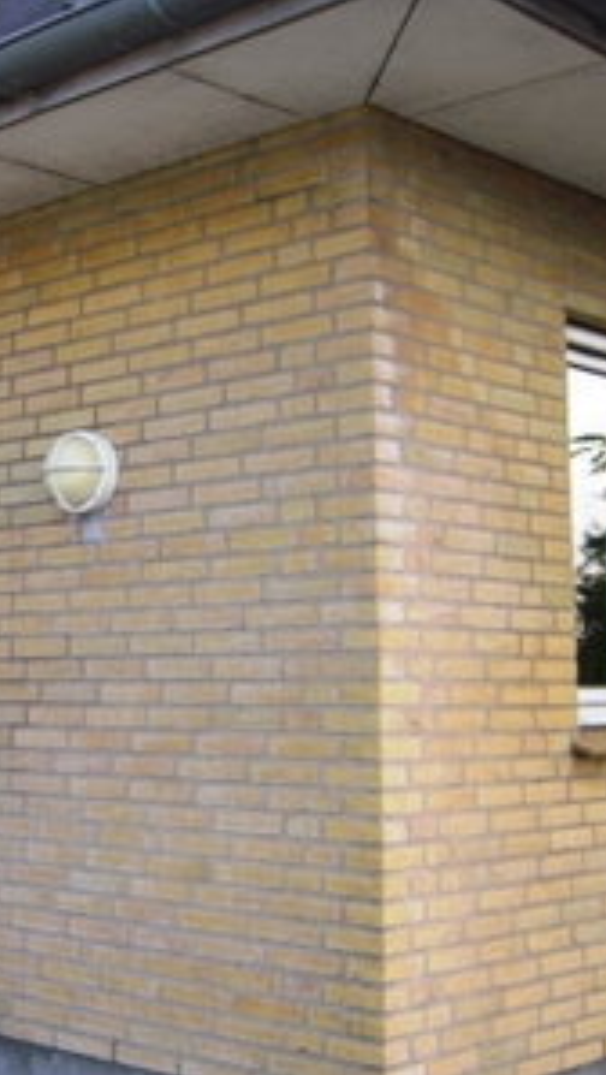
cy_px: 538
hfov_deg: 19.3
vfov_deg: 34.9
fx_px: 1711
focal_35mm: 60
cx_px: -58
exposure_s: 1/200
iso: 100
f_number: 3.2
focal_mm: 7.3
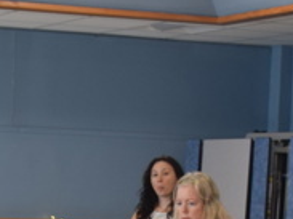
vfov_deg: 10.5
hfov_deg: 14.1
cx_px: 22
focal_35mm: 139
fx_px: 1176
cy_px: 267
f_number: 4.5
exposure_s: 1/80
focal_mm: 22
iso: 400
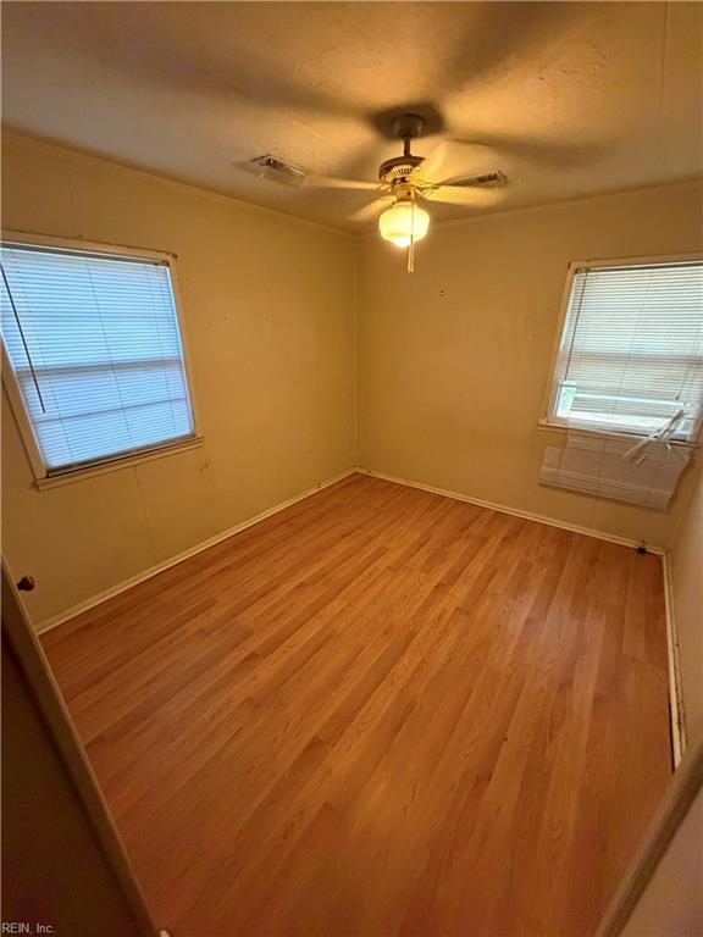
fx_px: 379
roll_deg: +0.4
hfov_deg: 85.7
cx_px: 352
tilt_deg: -23.1
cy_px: 468
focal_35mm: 14
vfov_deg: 102.1
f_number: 2.2
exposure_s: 1/60
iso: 800
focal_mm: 2.22
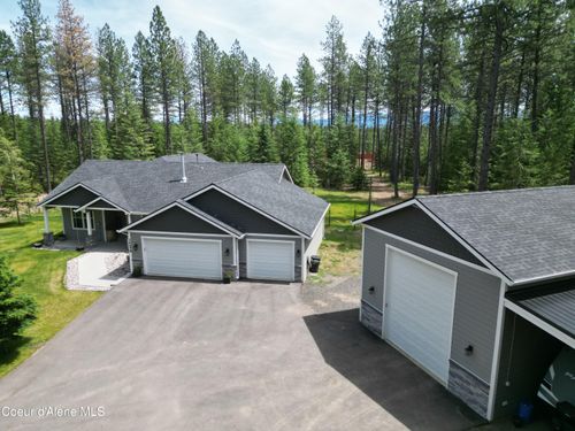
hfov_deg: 71.6
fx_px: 399
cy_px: 216
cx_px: 288
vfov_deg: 56.8
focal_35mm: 24
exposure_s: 1/2000
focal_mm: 6.72
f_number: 1.7
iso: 200
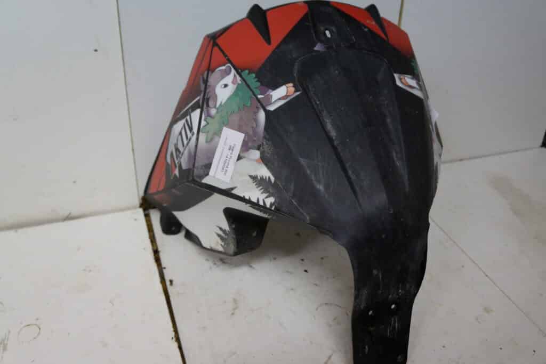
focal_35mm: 27
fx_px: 410
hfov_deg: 67.4
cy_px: 182
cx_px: 273
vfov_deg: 47.9
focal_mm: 18
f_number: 3.5
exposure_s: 1/60
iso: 1600
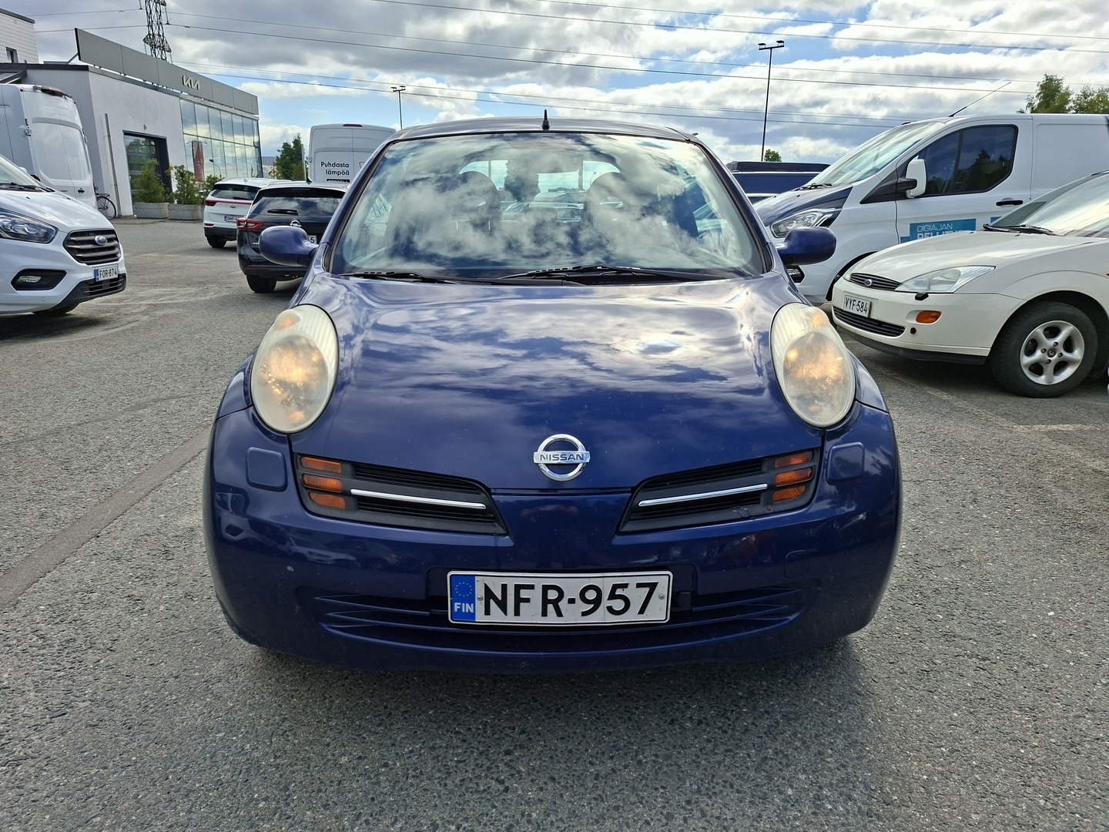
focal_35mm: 23
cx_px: 554
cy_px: 416
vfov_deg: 58.9
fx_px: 737
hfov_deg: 73.9
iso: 50
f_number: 1.8
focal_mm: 5.54
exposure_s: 1/2725
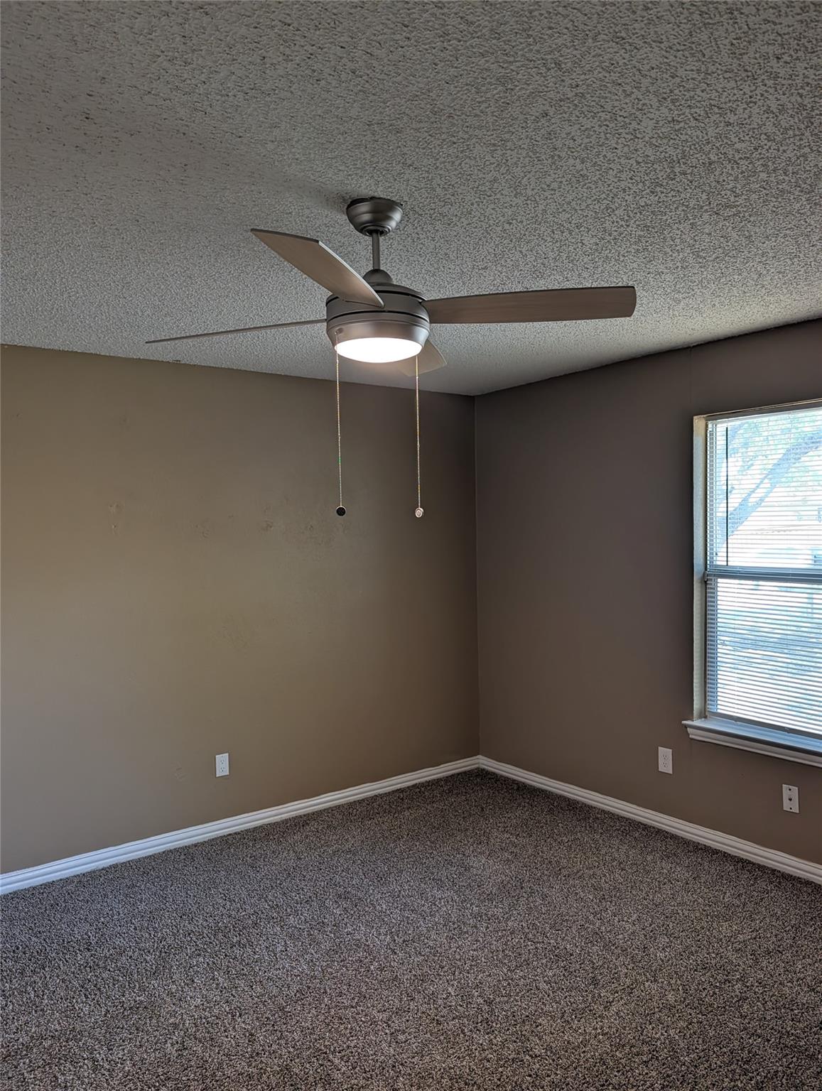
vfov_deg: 71.5
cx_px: 411
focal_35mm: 24
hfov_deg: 56.9
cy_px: 546
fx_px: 758
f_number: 1.68
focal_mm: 6.9
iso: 90
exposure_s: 1/120
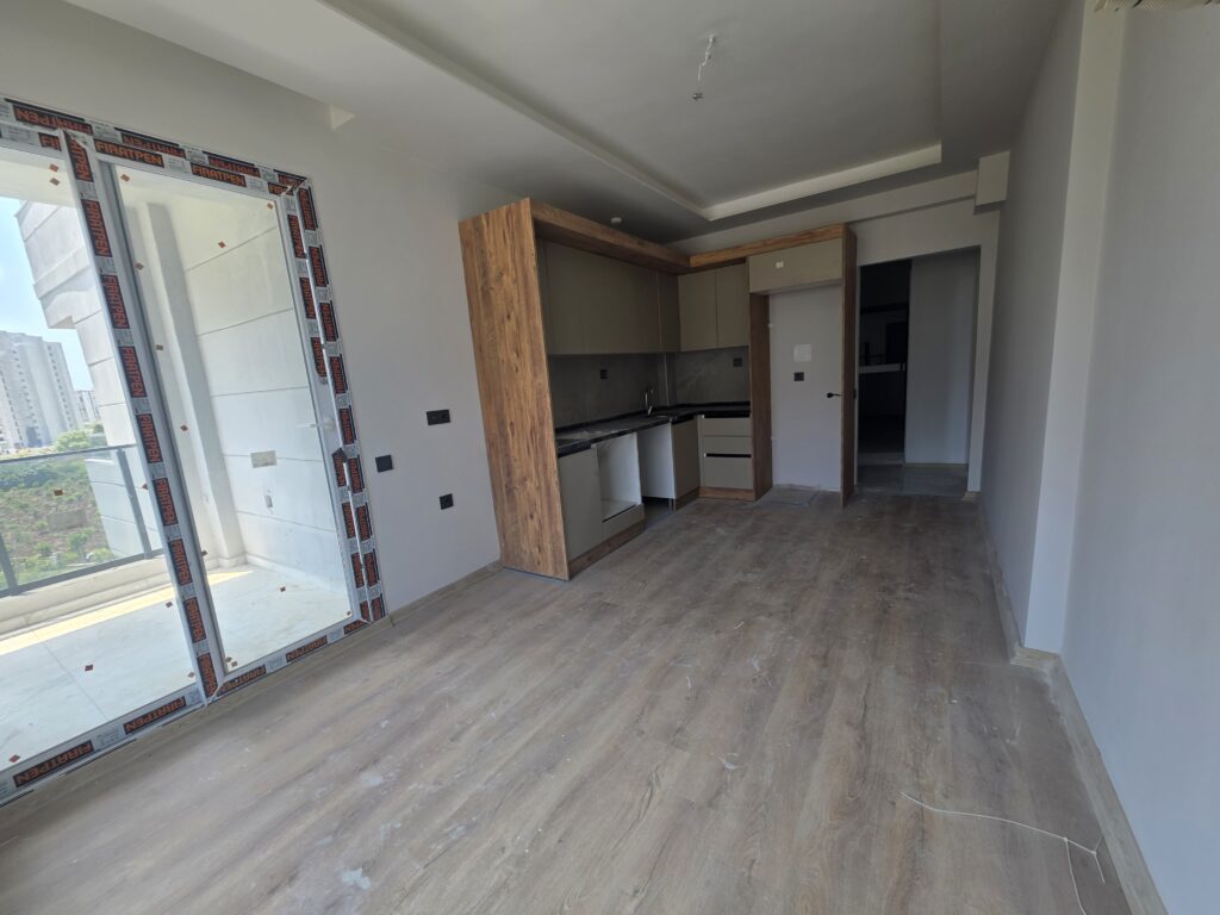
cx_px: 610
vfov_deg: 89.9
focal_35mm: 13
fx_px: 458
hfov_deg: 106.2
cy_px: 458
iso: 20
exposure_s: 1/110
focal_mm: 2.2
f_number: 1.9
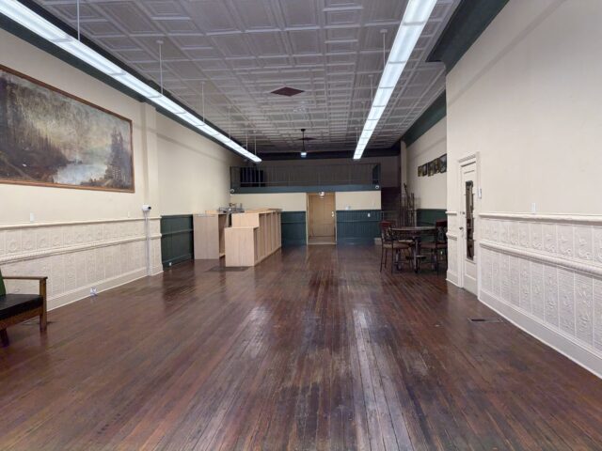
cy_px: 226
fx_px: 452
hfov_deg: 67.3
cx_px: 301
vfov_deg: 53.1
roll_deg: +1.9
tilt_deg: -2.4
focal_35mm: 26
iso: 125
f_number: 1.6
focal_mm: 5.96
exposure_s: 1/138
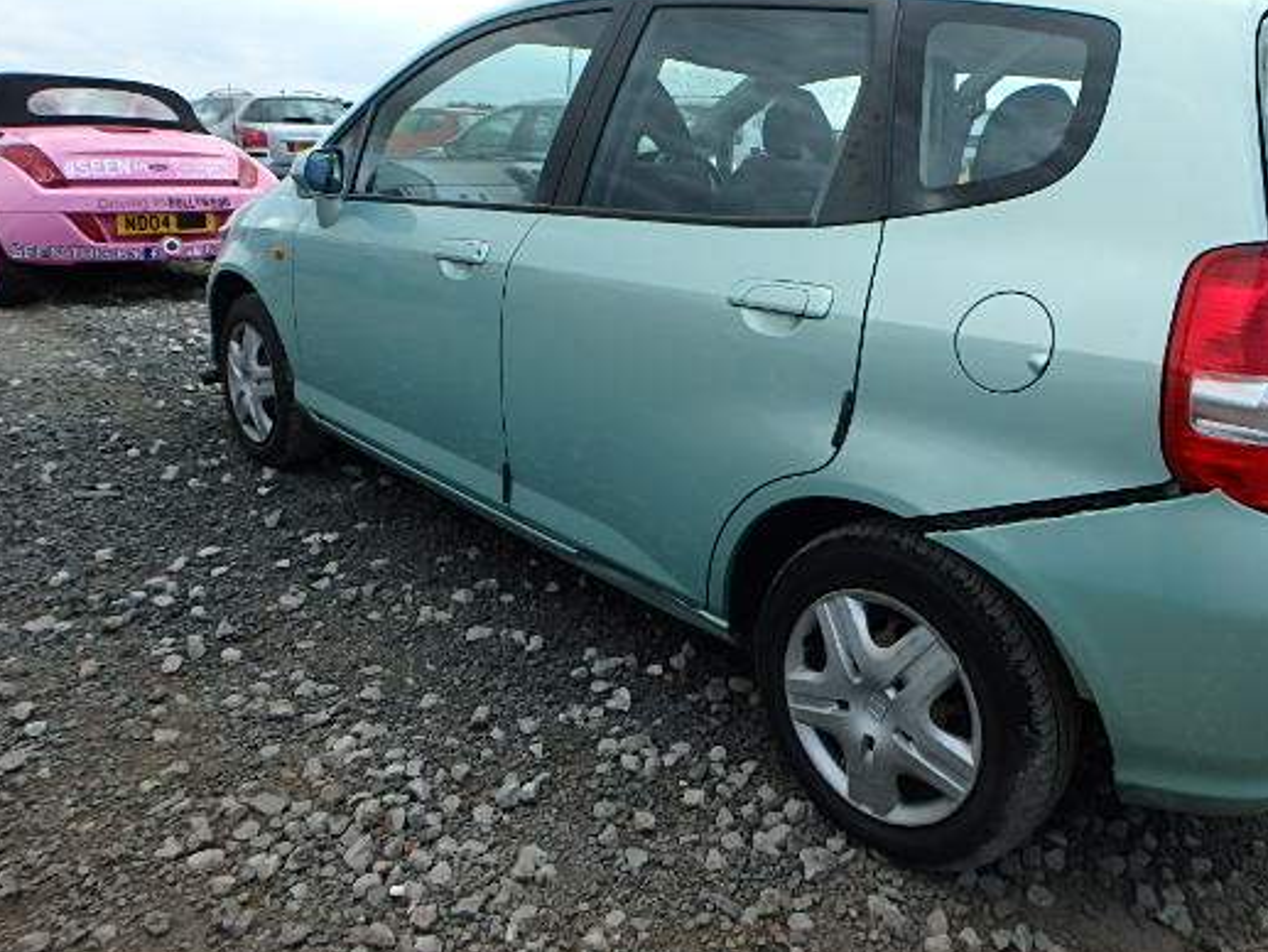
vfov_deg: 52.8
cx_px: 770
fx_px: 953
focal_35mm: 26
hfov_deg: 66.5
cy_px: 397
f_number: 3.5
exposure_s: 1/500
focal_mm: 3.7
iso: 125
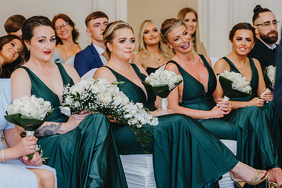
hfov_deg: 18.9
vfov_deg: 12.7
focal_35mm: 108
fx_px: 846
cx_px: 121
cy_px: 105
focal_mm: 75
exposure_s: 1/250
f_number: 3.2
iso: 1250
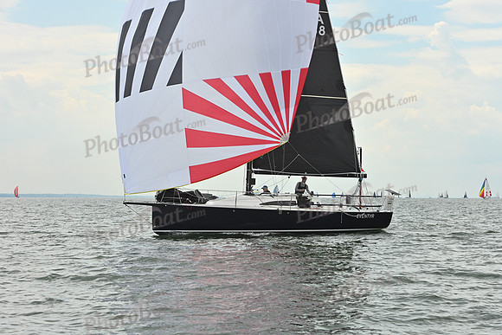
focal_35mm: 90
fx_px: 1255
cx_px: 251
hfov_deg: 22.6
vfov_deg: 15.2
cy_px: 168
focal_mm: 90
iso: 320
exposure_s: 1/1250
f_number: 8
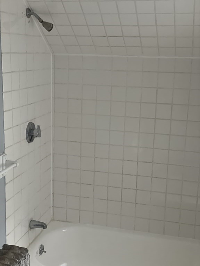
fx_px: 401
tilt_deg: -9.0
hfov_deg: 28.0
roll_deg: -2.0
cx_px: 100
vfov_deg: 36.8
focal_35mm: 52
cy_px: 133
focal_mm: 6
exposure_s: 1/40
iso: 400
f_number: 2
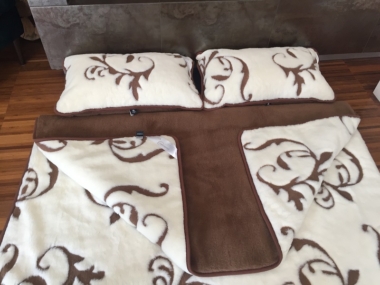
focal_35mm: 29
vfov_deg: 48.2
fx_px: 318
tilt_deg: -49.0
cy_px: 142
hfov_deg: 61.7
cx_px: 190
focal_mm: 4.15
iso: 40
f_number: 2.2
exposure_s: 1/33
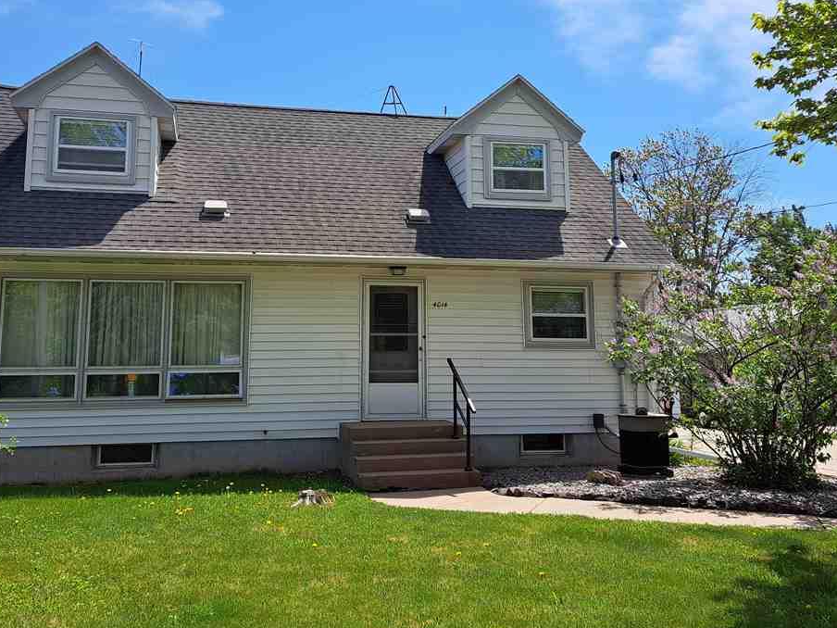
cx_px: 402
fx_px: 822
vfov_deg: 41.6
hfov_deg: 53.9
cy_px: 250
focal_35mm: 34
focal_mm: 5.23
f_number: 1.8
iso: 50
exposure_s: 1/1656
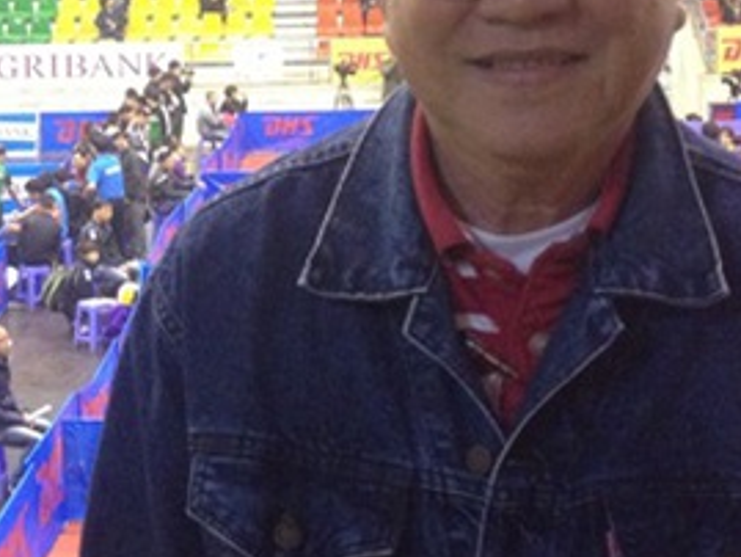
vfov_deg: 15.5
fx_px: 2035
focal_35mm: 95
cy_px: 94
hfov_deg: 20.4
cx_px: 143
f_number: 2.4
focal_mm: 4.28
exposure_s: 1/20
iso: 400
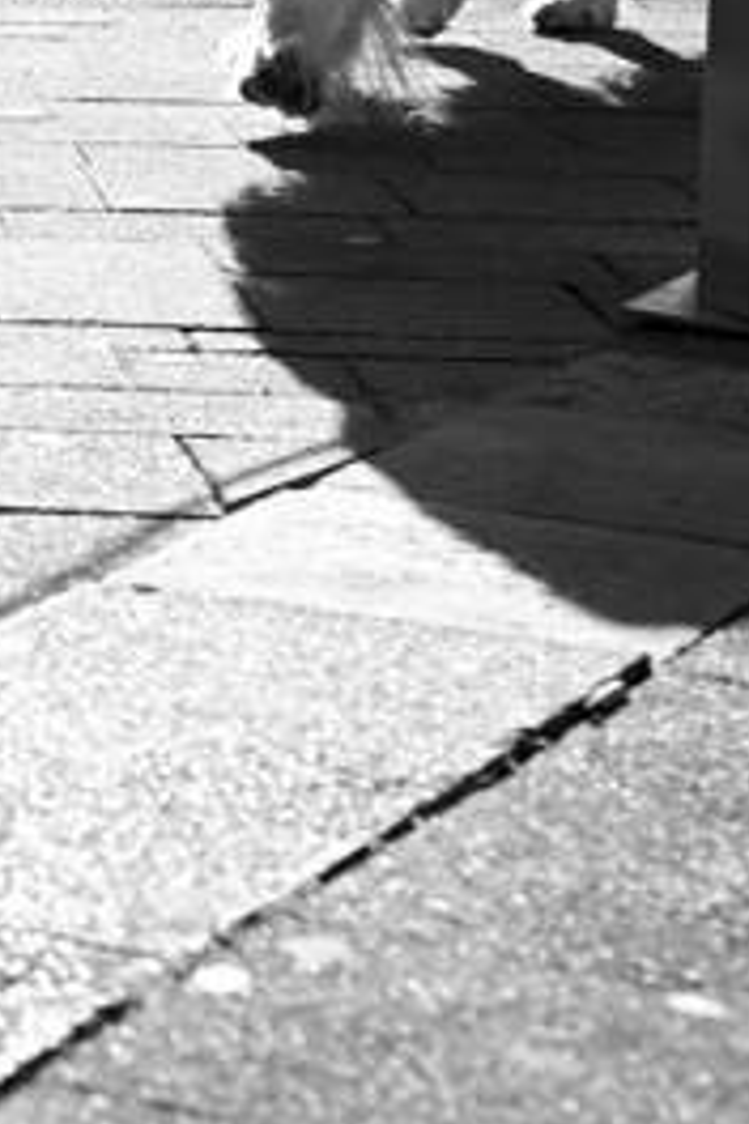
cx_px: -898
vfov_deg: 12.9
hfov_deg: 8.3
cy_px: -230
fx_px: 4837
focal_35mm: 155
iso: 100
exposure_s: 1/400
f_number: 5
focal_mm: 35
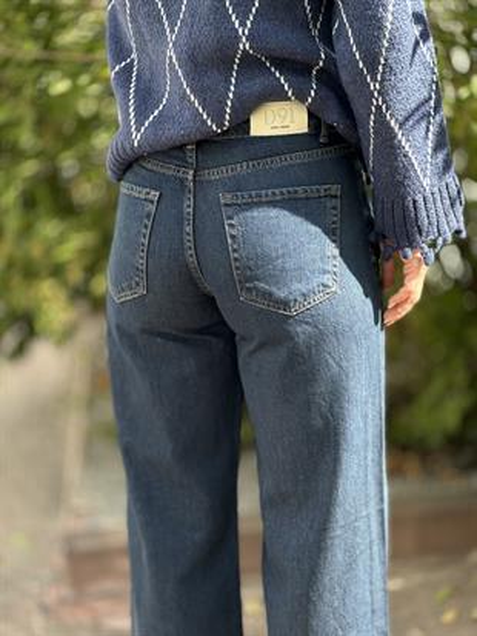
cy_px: 318
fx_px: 1414
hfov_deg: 19.1
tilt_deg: -13.3
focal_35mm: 77
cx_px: 238
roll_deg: +2.4
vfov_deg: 25.3
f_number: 2.8
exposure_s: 1/121
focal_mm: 9
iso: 32
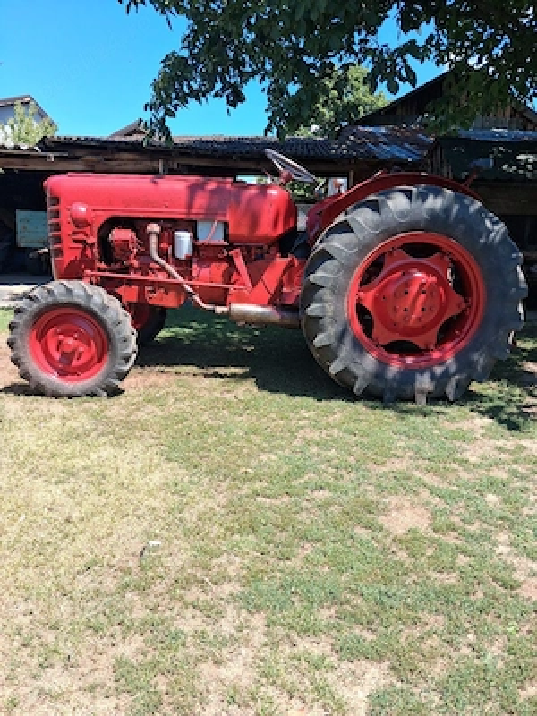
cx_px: 268
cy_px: 358
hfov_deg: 51.4
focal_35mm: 27
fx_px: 558
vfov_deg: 65.3
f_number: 1.8
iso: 25
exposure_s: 1/270
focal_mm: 4
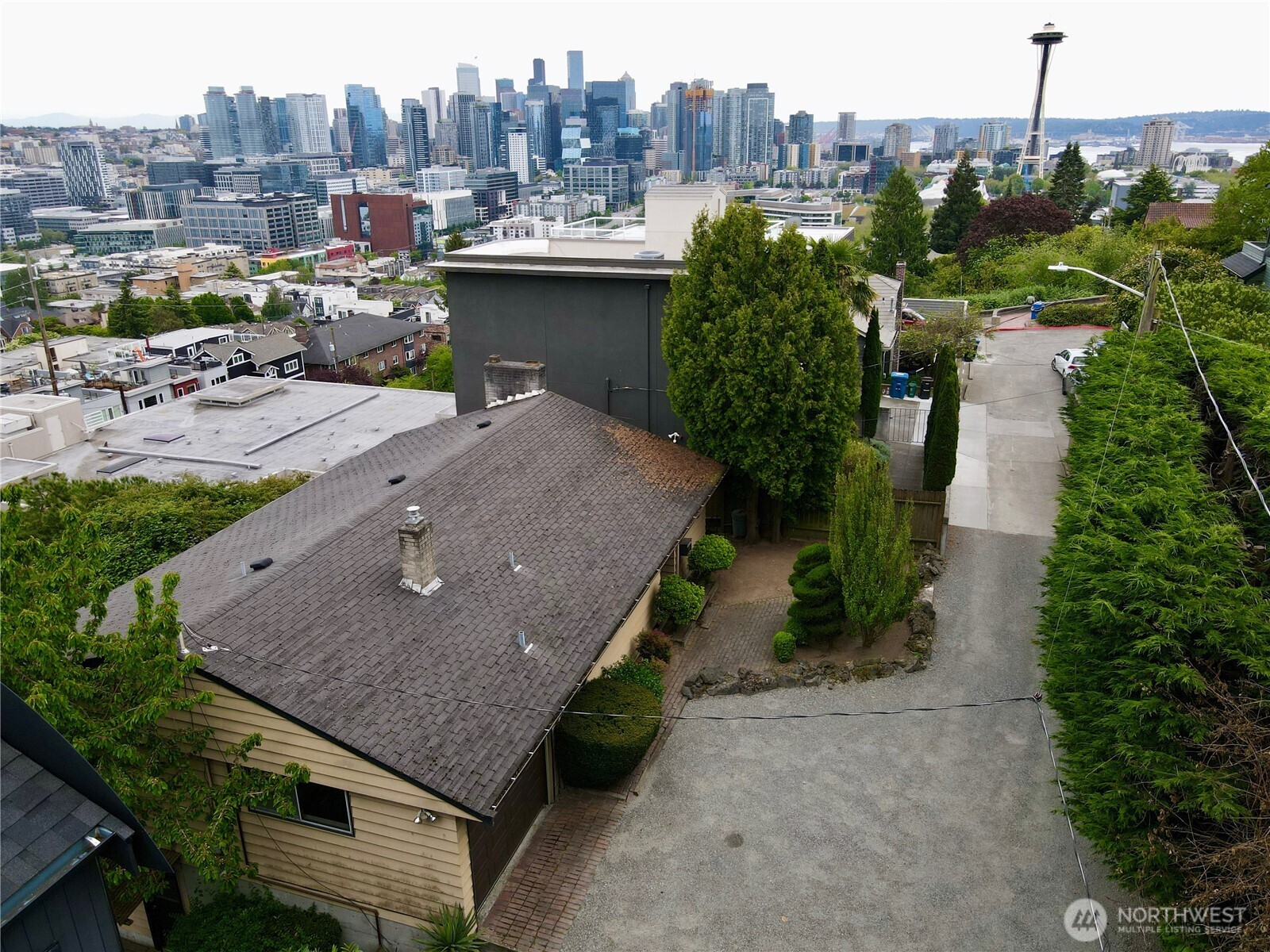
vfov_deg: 56.8
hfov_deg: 71.6
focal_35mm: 24
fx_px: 881
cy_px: 476
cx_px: 635
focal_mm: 4.5
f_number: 2.8
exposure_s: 1/240
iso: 100
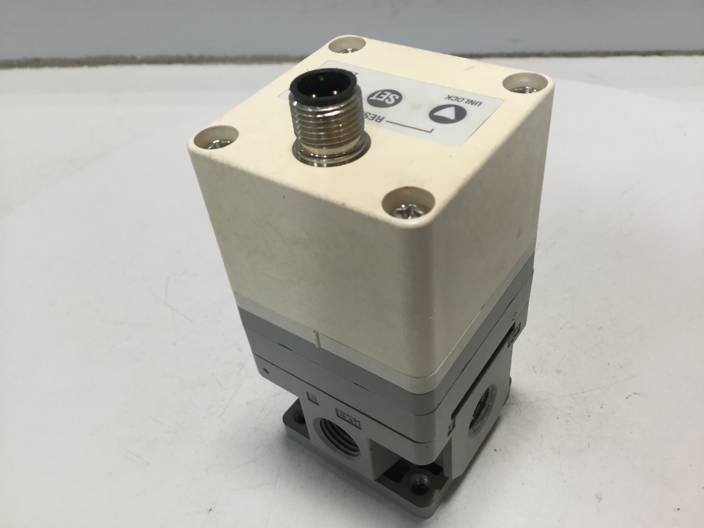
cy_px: 264
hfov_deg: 58.4
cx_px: 352
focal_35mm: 31
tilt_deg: -43.6
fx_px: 630
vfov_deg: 45.4
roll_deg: +6.6
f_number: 2.4
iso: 50
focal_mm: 3.3
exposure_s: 1/30
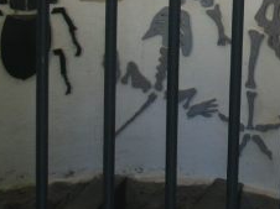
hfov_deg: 19.8
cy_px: -52
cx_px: 338
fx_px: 751
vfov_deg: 15.2
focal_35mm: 93
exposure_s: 1/45
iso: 100
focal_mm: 7.18
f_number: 3
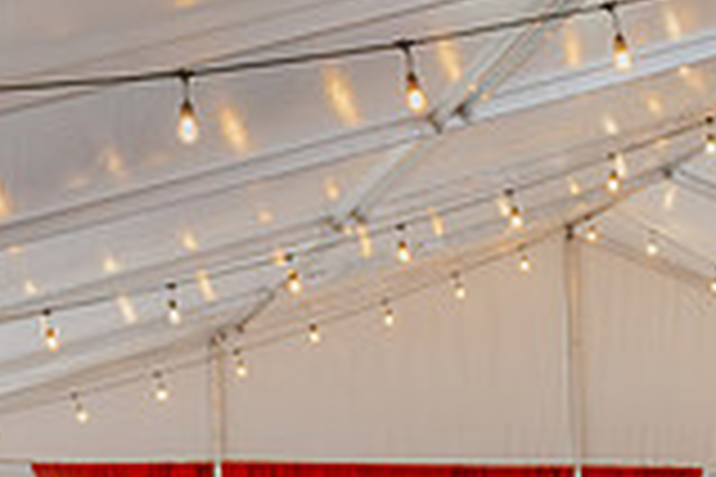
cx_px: 1013
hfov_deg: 16.3
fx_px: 2327
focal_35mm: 117
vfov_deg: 10.9
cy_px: 862
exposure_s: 1/80
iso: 2000
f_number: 5.6
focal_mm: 32
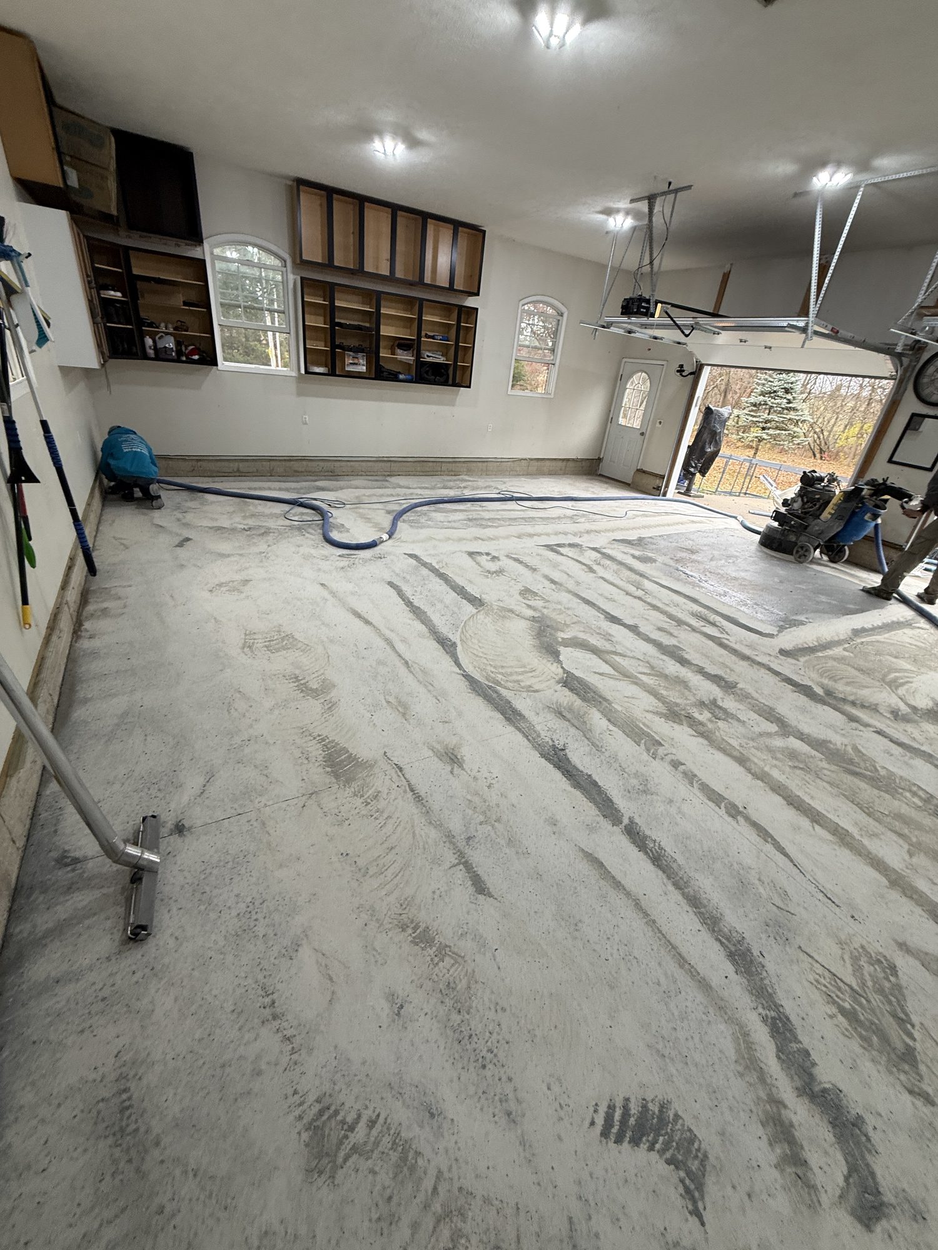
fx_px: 506
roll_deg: -6.1
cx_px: 469
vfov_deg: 102.1
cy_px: 625
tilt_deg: -27.9
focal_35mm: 14
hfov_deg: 85.7
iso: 125
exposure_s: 1/120
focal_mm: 2.22
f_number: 2.2
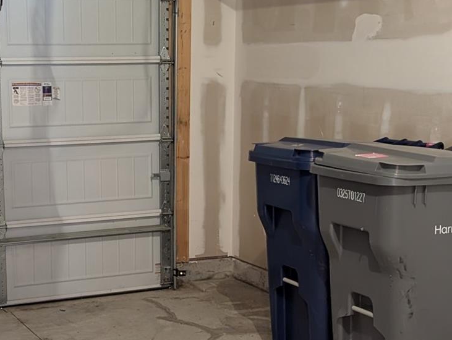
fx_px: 876
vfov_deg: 22.0
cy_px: 166
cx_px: 103
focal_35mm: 67
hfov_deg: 28.4
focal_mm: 6.9
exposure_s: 1/60
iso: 1184
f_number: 1.68
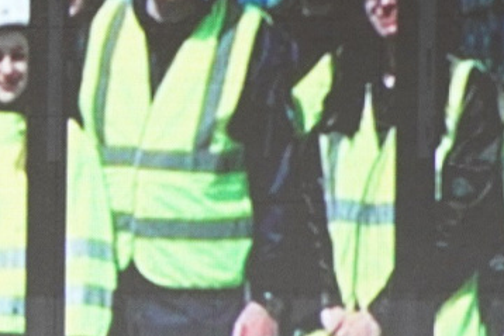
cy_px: 351
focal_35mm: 608
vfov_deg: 2.3
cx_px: -869
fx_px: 8515
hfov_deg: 3.3
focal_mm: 85
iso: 500
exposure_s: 1/320
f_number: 2.5
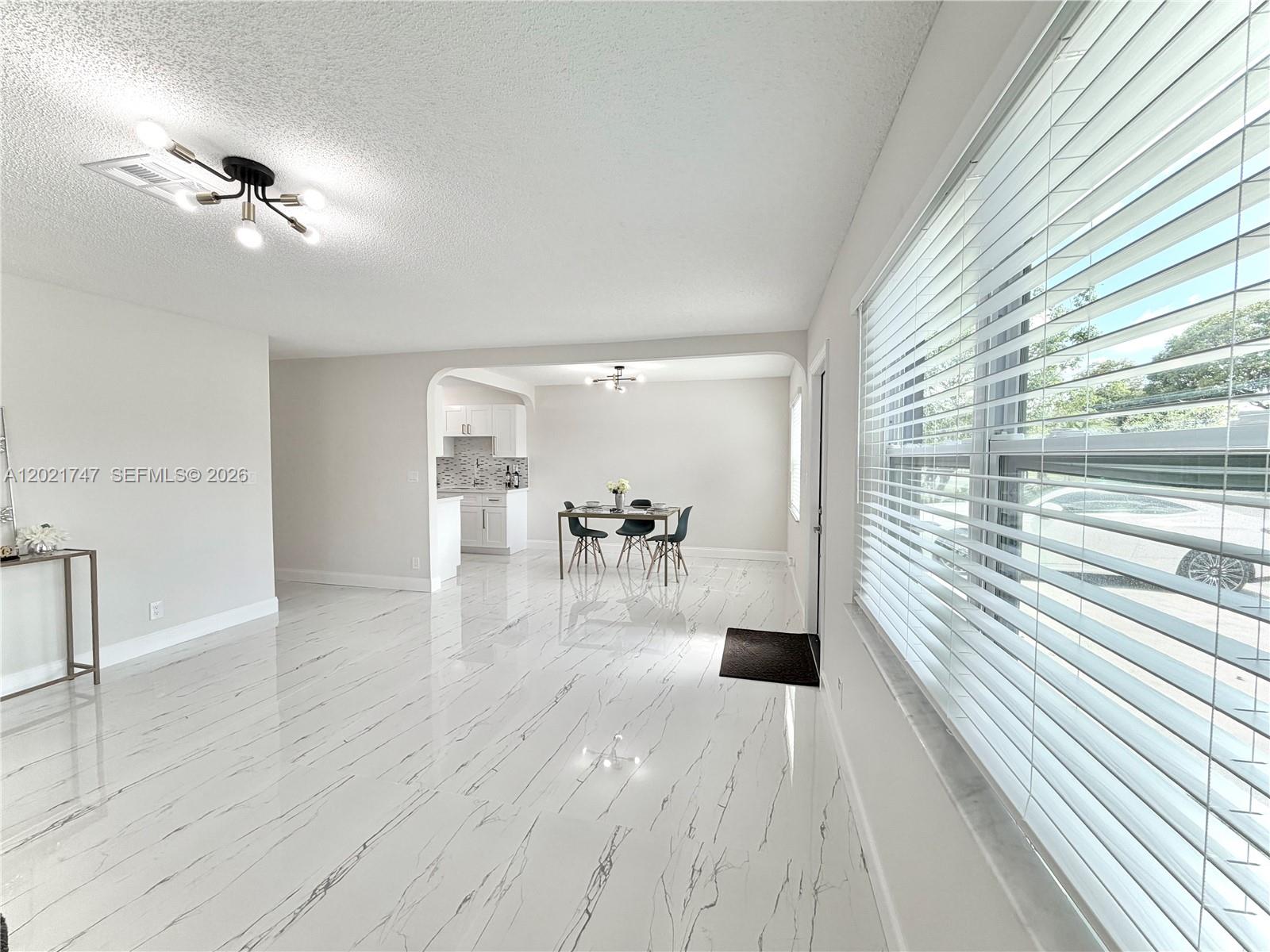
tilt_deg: -2.6
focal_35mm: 14
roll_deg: -0.9
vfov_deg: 85.7
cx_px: 635
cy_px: 476
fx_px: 514
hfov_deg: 102.1
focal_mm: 2.22
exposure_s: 1/121
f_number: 2.2
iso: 50
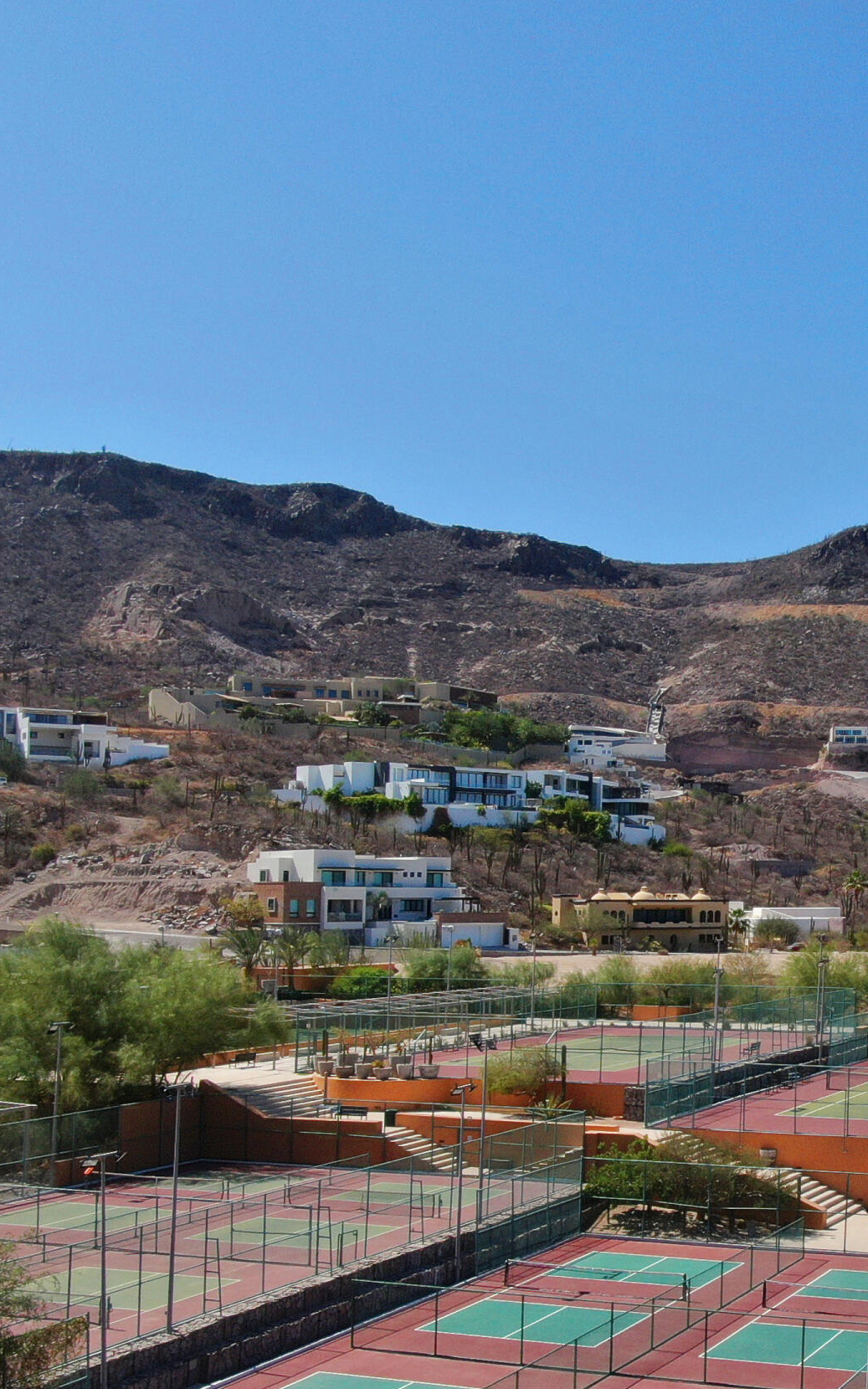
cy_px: 913
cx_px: 751
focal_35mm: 46
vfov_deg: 43.0
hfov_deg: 27.2
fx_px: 1741
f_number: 2.8
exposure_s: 1/2500
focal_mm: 4.39
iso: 100
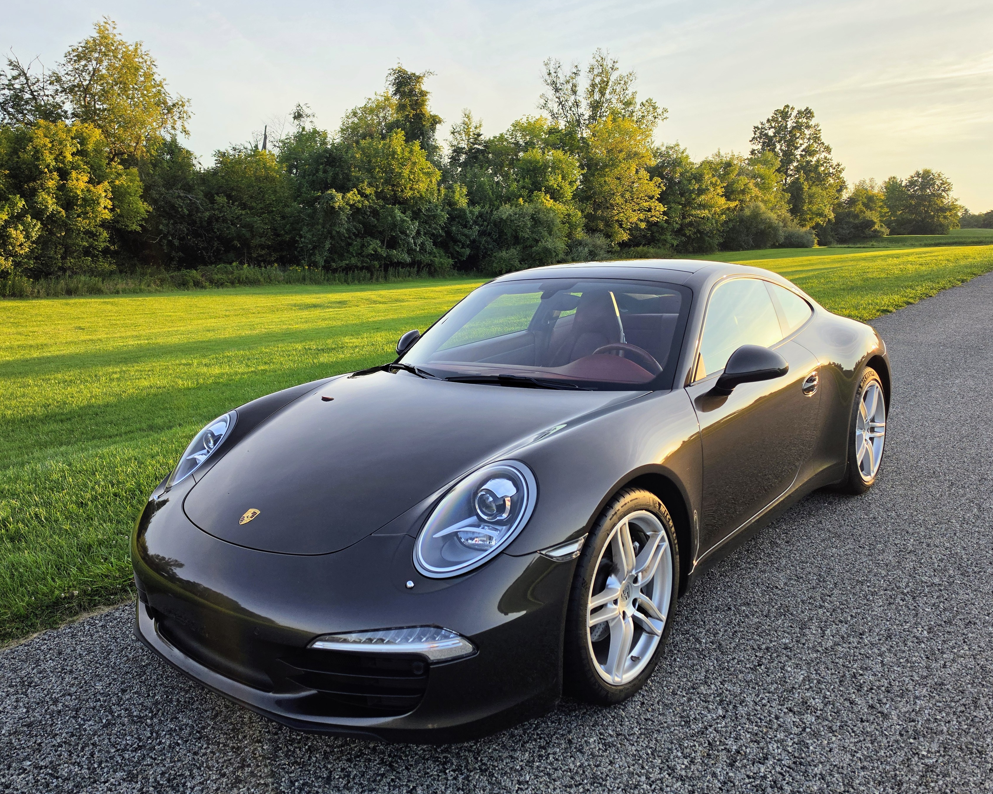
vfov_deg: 58.8
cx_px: 483
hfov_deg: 70.3
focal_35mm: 24
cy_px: 397
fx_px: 705
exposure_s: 1/4055
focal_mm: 6.5
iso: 64
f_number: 1.4
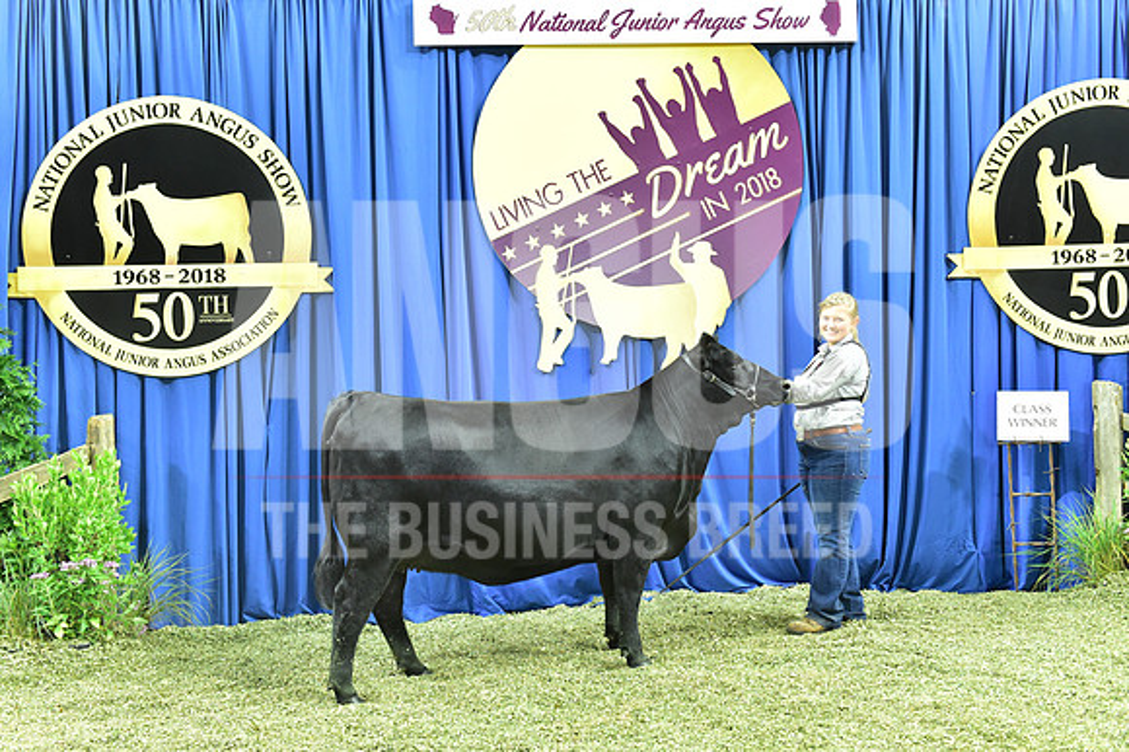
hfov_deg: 43.6
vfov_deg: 29.8
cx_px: 564
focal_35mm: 45
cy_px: 376
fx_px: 1410
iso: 3200
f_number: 5
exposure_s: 1/160
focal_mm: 45
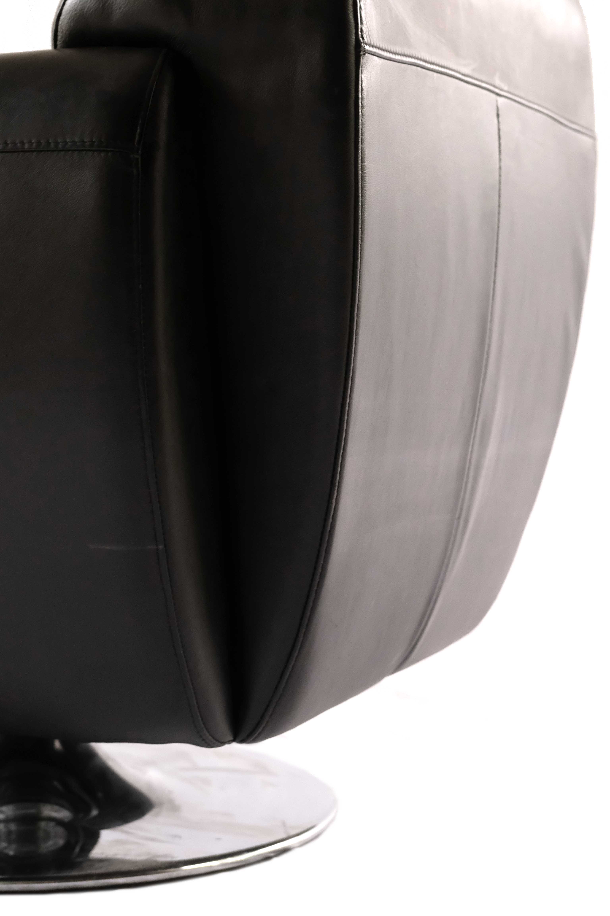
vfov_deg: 29.1
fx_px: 1754
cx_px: 232
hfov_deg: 19.7
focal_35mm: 69
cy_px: 335
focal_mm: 35
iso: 3200
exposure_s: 1/160
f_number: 4
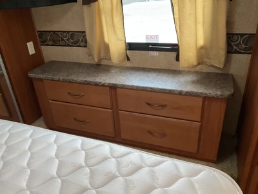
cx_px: 129
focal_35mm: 29
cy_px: 97
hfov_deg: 61.7
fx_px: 216
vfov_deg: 48.2
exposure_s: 1/60
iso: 320
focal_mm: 3
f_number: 1.8
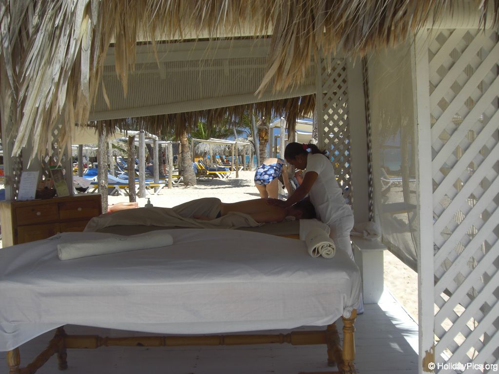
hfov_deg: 49.0
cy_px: 187
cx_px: 250
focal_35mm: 38
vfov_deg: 37.7
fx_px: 548
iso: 64
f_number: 8
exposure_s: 1/200
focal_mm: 6.2
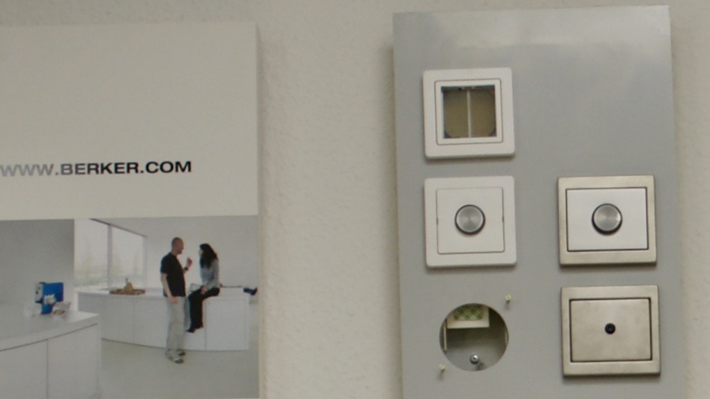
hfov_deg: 14.2
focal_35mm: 149
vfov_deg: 8.0
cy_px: 573
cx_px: 675
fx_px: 2805
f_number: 4.5
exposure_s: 1/40
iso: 200
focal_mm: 24
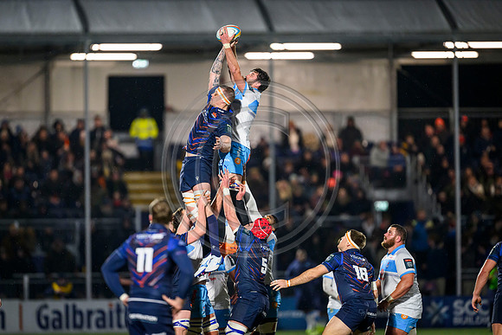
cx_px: 251
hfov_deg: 5.2
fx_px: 5579
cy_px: 168
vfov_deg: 3.4
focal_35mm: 400
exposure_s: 1/1250
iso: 5000
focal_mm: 400
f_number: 2.8
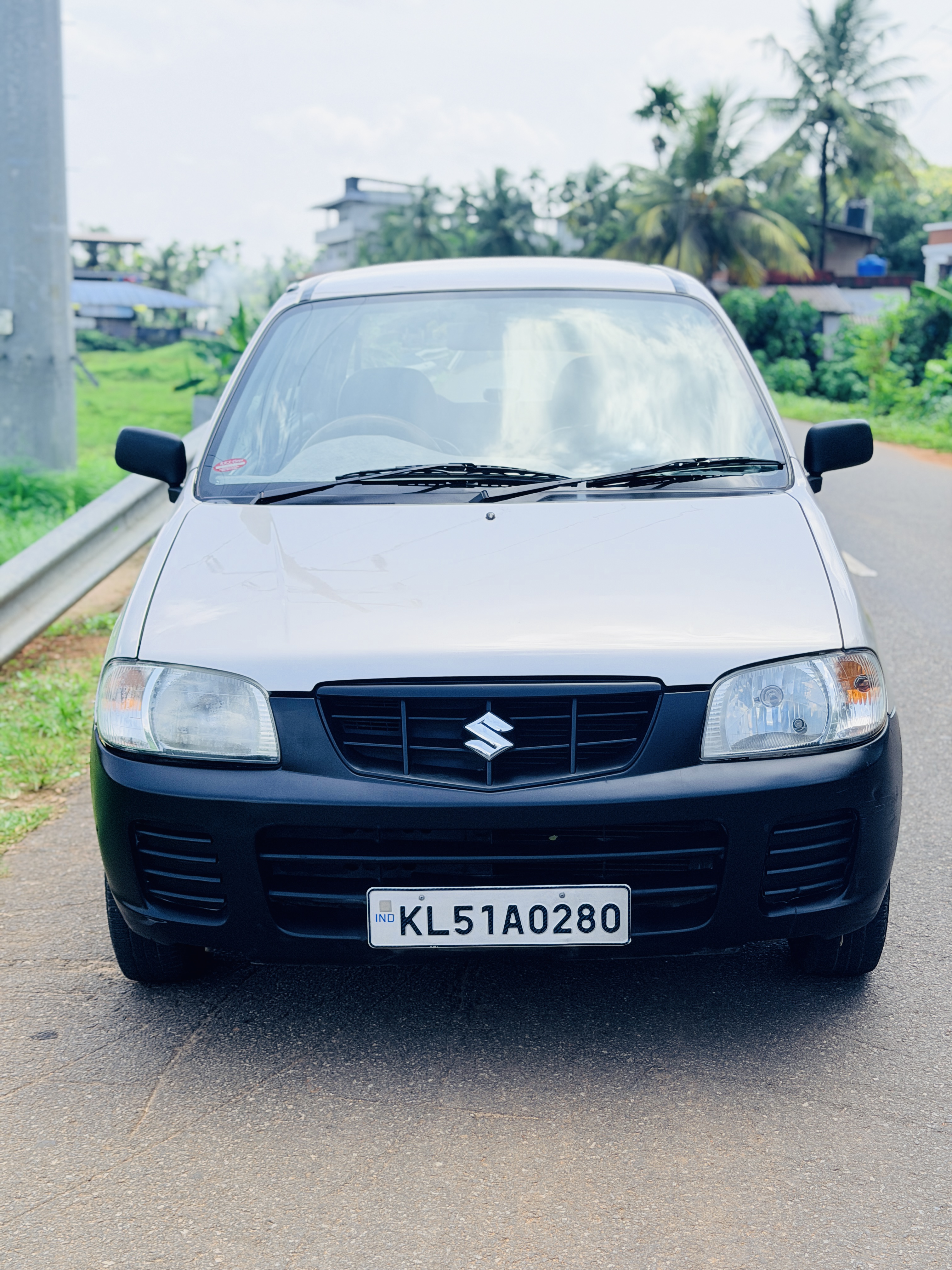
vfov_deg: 39.7
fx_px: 1760
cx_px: 476
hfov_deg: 30.3
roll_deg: -1.1
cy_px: 635
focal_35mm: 48
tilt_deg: -9.7
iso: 64
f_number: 1.78
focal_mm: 6.76
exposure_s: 1/4587
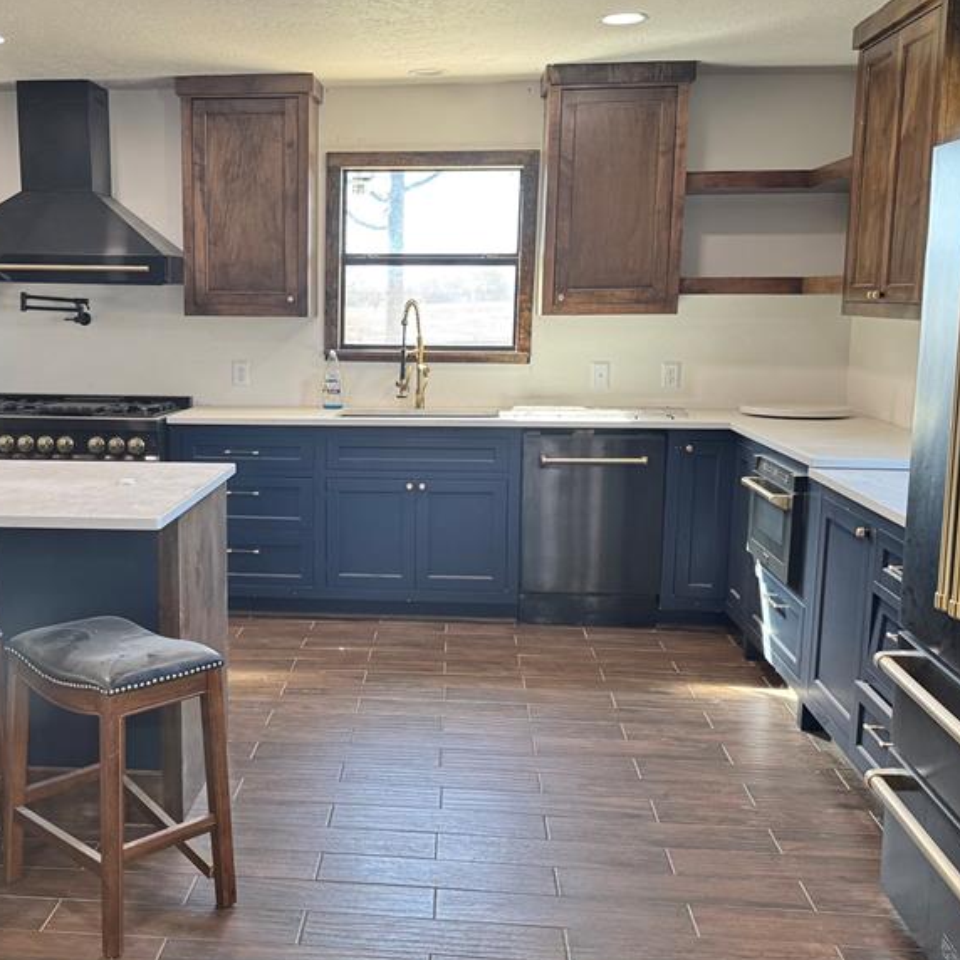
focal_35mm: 38
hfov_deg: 43.3
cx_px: 326
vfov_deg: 43.8
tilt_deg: -9.6
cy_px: 500
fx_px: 1192
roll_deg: +0.0
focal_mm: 6.76
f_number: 1.78
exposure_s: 1/120
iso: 160
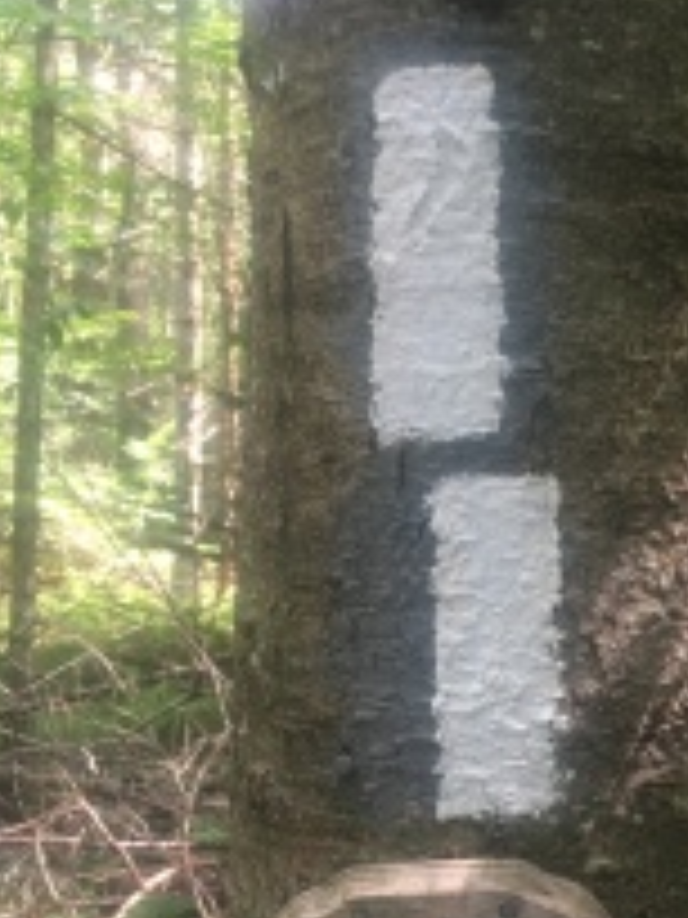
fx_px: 1378
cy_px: 657
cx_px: 540
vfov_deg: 36.2
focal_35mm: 52
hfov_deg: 27.5
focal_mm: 4.15
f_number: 2.2
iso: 40
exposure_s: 1/30
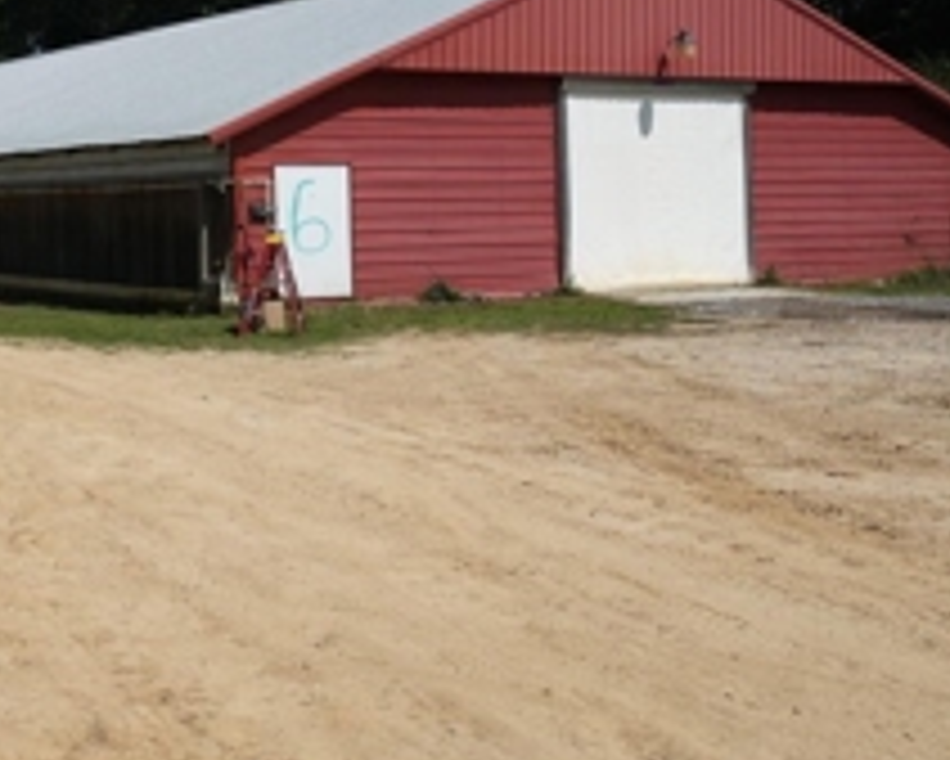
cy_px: 207
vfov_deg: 26.0
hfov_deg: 30.6
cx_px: 50
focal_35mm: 58
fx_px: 1632
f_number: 5
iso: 500
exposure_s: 1/5000
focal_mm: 29
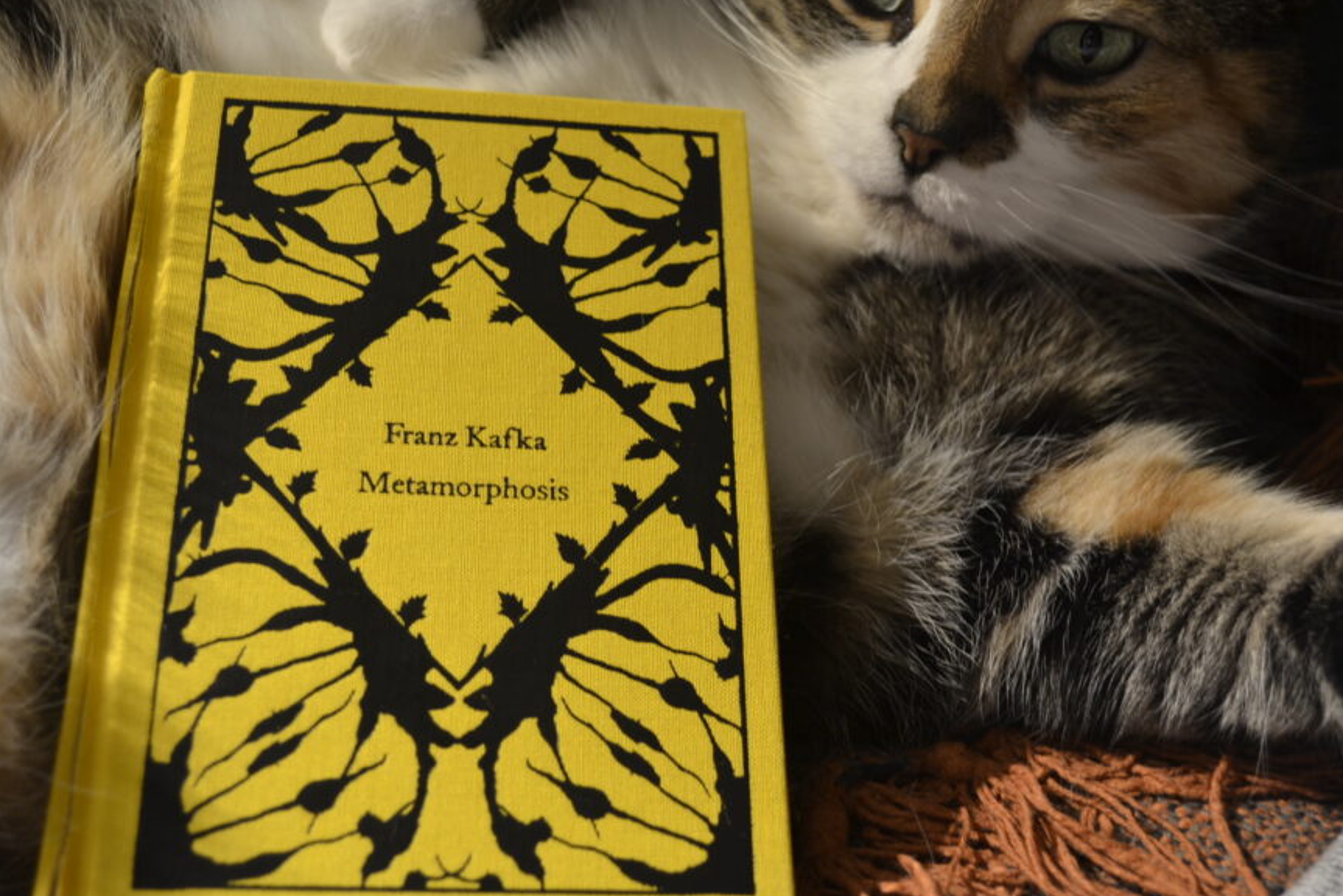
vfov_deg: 26.2
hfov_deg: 38.4
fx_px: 1925
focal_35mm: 52
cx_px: 721
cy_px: 464
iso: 400
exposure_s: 1/10
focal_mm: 29
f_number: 4.5
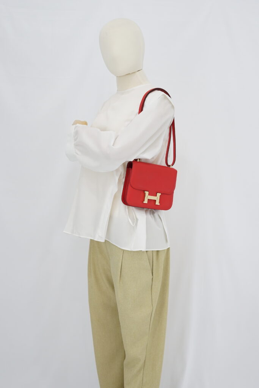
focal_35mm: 50
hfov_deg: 27.0
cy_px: 194
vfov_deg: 39.6
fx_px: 539
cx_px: 130
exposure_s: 1/15
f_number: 5.6
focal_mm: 50
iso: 640
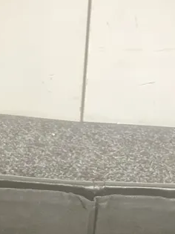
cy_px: 365
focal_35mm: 91
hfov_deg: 16.2
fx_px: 614
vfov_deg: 18.7
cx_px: 76
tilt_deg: -60.0
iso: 500
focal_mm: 3.99
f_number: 1.8
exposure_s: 1/25
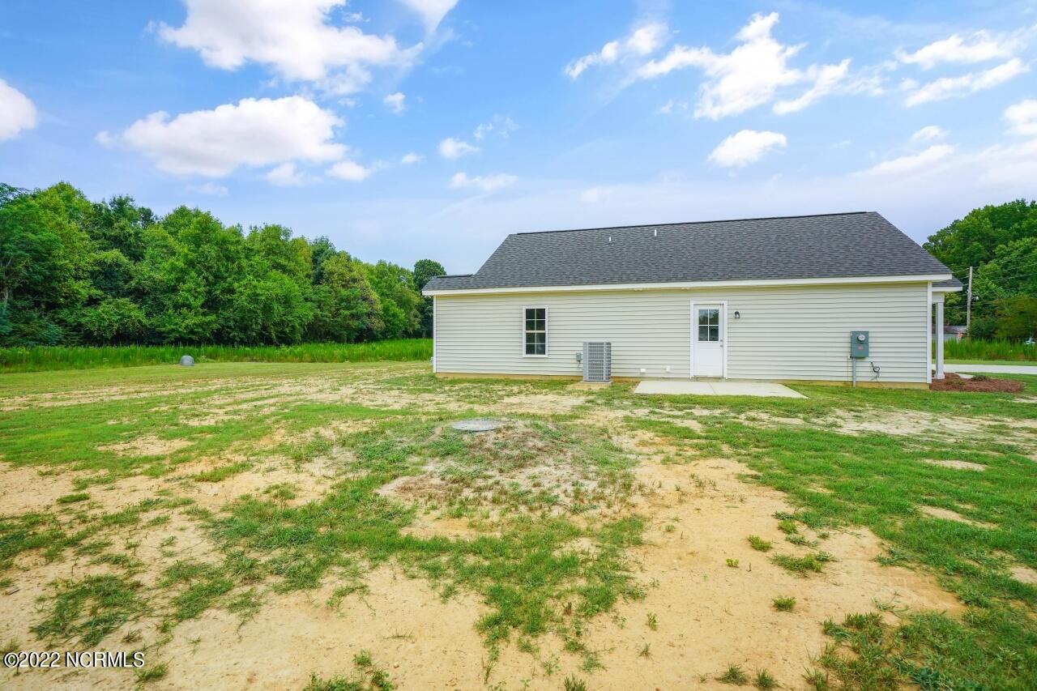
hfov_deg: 96.7
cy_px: 346
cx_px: 518
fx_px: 461
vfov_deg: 73.7
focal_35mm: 16
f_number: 8
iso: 500
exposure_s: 1/1250
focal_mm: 16
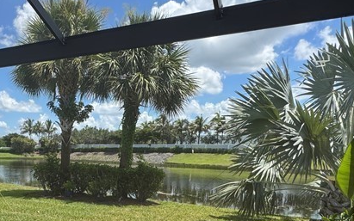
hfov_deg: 50.2
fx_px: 357
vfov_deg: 31.4
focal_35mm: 37
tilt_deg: -12.3
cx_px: 81
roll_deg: -2.0
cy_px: 230
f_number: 2.2
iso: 40
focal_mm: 2.22
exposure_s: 1/713
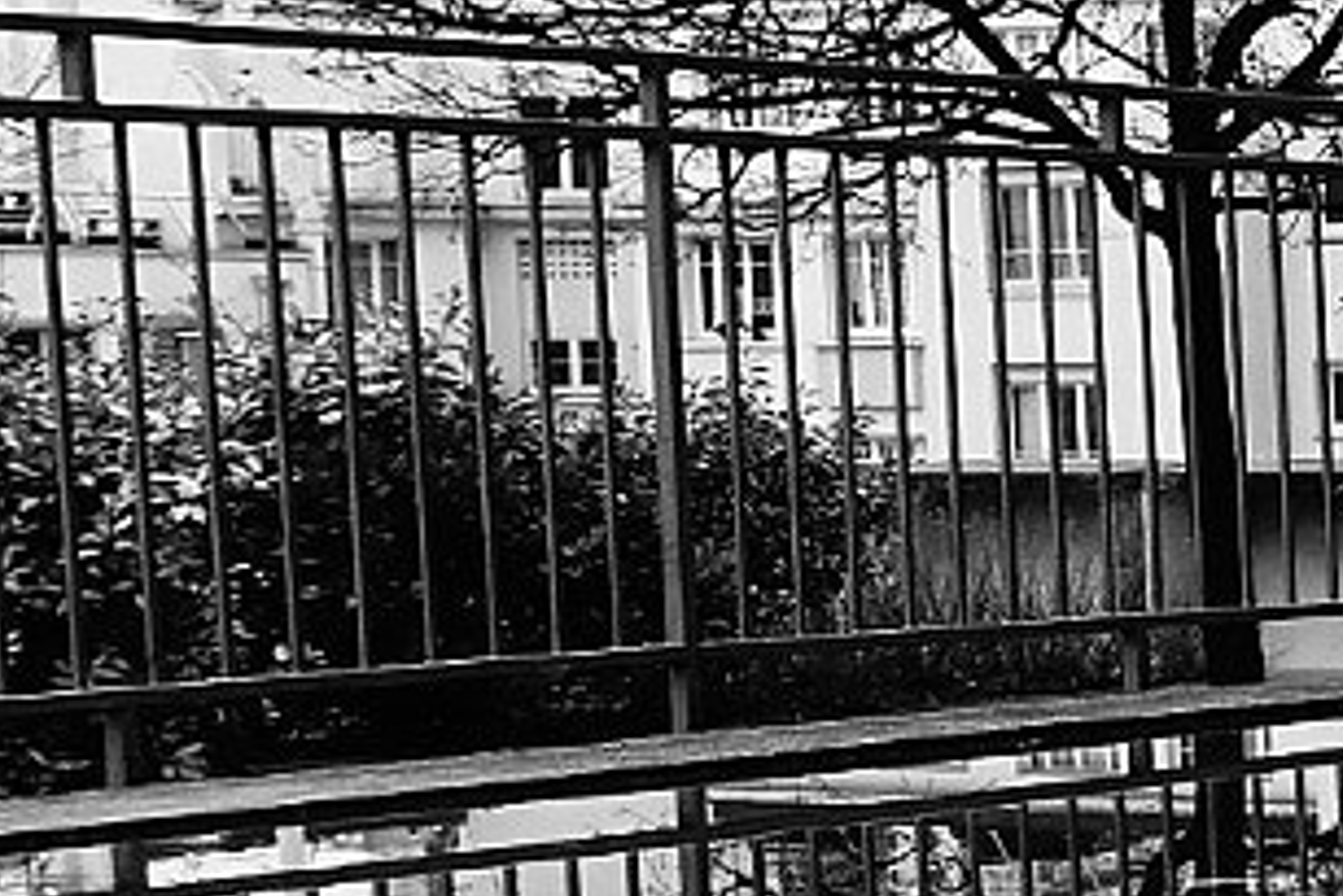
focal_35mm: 125
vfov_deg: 10.9
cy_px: 712
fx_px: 4665
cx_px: 3495
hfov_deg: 12.1
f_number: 5.6
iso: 125
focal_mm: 8.8
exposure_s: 1/125
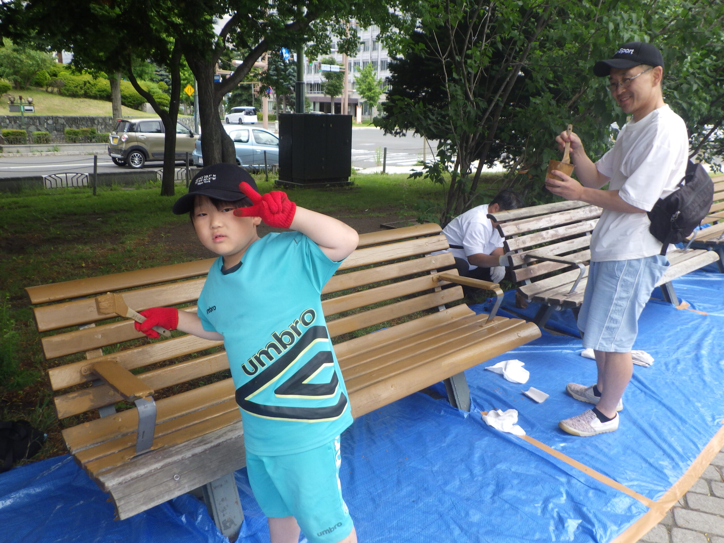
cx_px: 362
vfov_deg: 49.7
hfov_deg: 63.4
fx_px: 586
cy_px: 272
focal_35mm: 28
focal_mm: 5
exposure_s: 1/250
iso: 125
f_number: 4.2
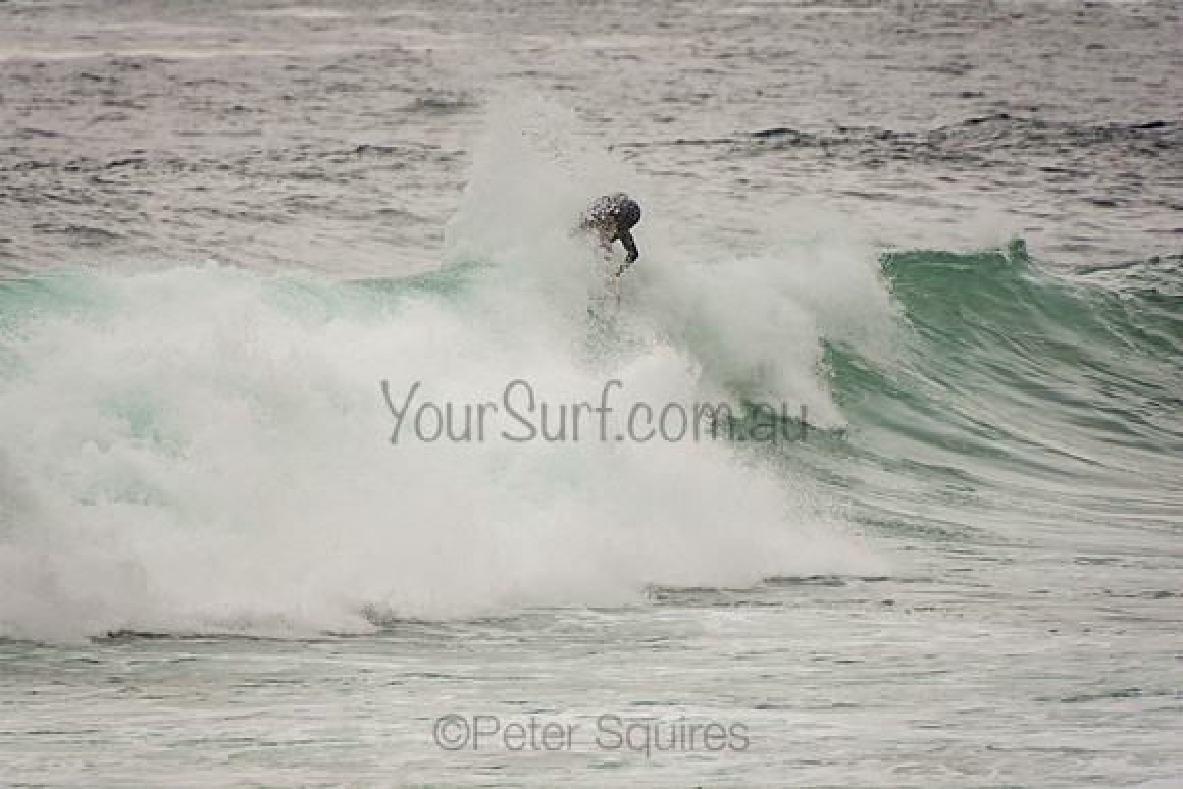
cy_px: 394
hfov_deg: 3.4
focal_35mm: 600
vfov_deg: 2.3
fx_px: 19720
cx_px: 592
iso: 220
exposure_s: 1/1250
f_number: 5.6
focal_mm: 400
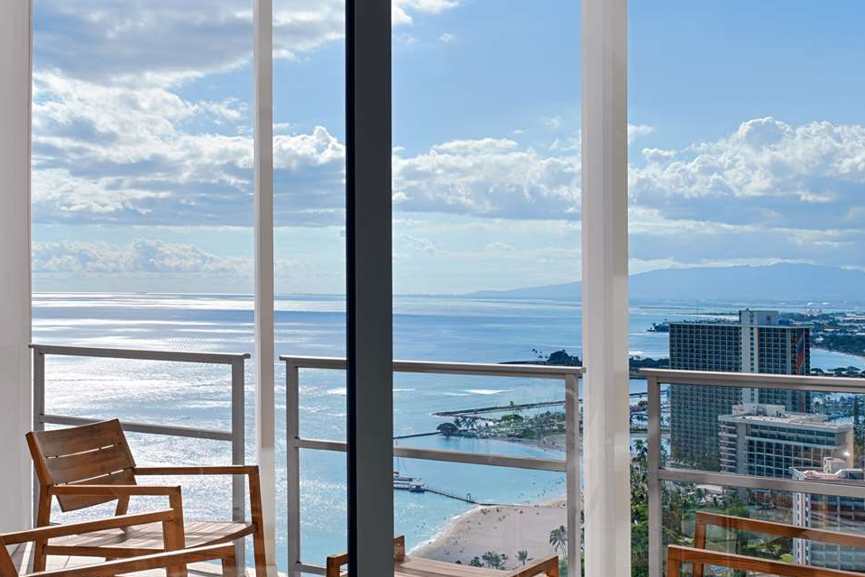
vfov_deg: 27.0
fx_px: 1202
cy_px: 325
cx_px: 376
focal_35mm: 50
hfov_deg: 39.5
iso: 200
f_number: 16
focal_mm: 32
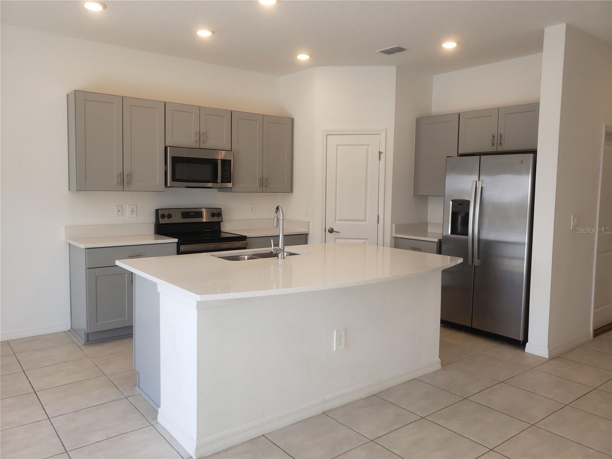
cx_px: 306
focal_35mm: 26
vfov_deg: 53.1
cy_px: 230
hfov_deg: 67.3
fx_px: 460
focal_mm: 4.3
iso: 50
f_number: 1.5
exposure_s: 1/188
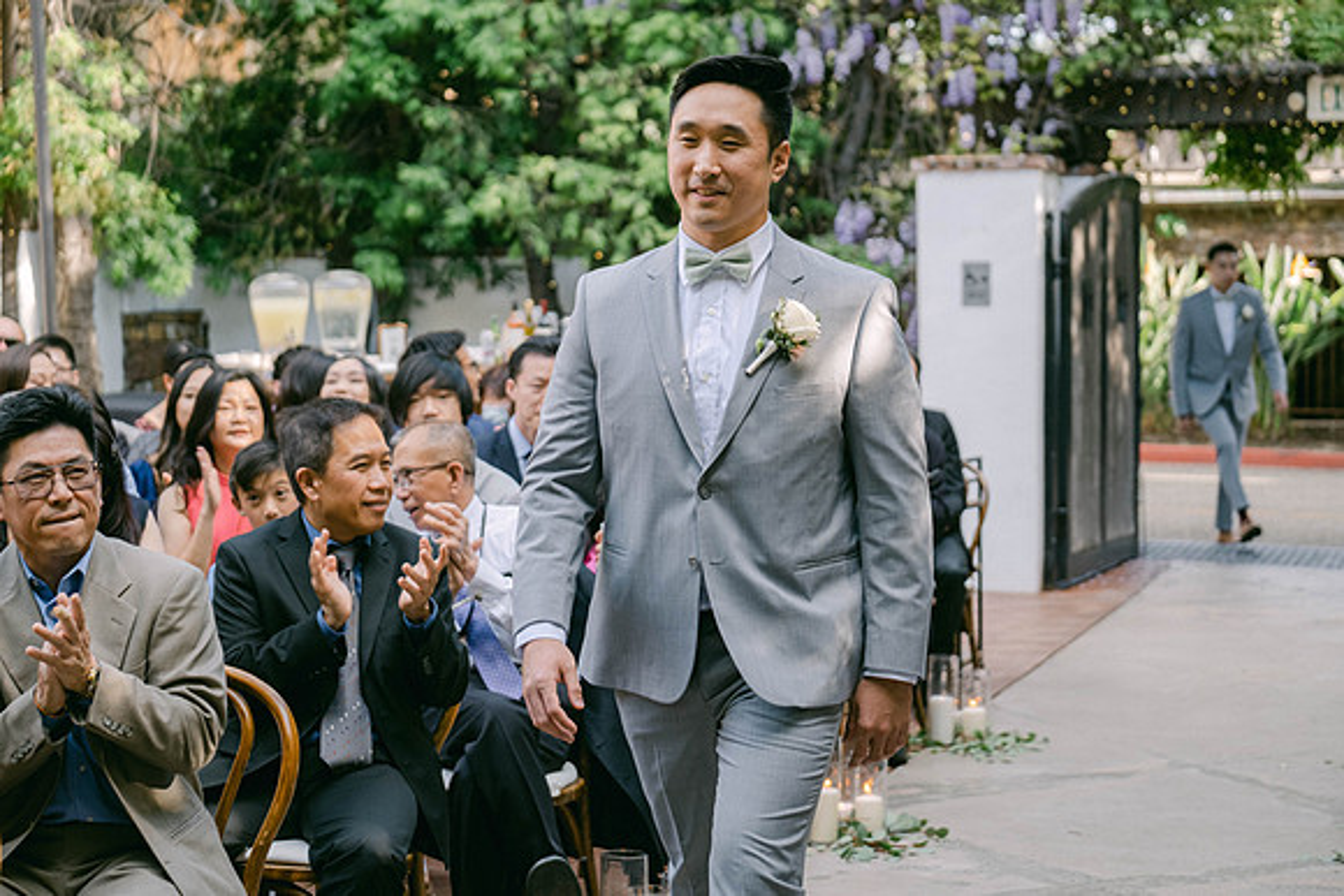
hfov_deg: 19.8
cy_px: 448
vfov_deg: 13.3
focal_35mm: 103
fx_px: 3846
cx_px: 672
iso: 320
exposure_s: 1/240
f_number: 2.8
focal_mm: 68.7
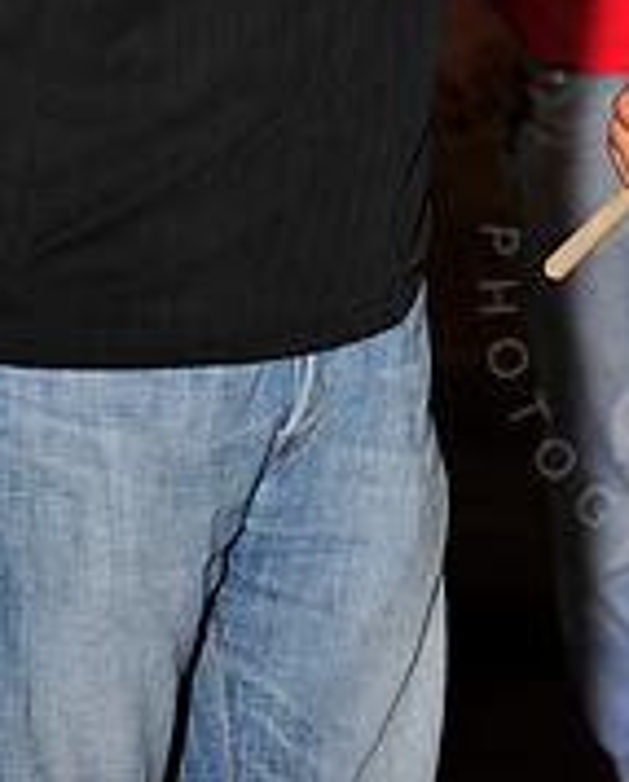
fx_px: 12046
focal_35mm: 519
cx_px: 814
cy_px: -435
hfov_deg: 3.0
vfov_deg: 3.7
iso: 500
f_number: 5.6
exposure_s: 1/250
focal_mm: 170
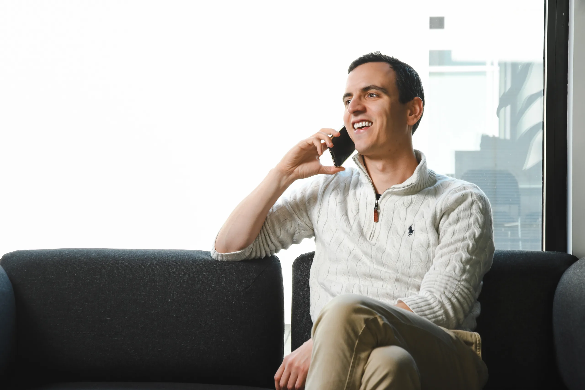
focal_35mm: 84
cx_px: 292
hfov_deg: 24.2
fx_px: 1365
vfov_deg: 16.3
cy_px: 195
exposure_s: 1/100
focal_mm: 56
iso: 400
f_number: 4.5
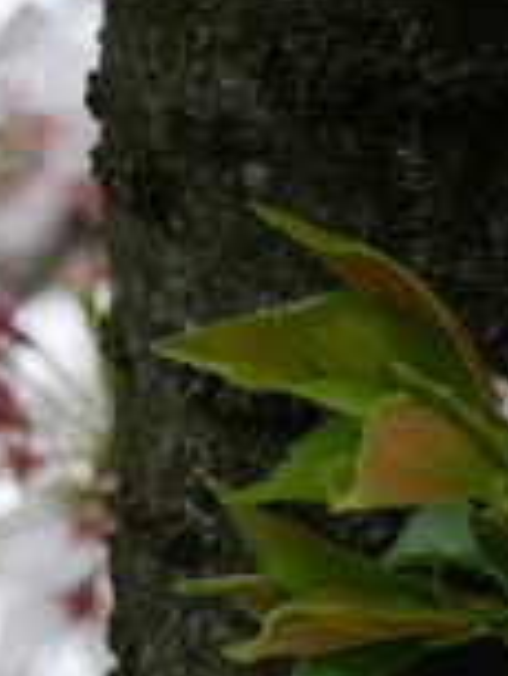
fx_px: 5530
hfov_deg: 5.2
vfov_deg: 6.8
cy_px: 1299
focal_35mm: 283
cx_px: 970
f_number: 7.1
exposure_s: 1/250
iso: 200
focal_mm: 36
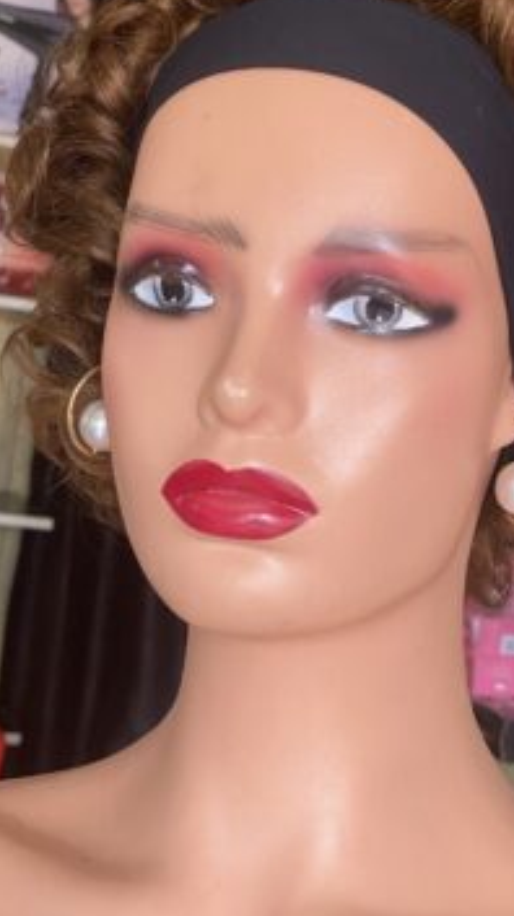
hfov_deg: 16.0
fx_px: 1821
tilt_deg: +0.3
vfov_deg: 28.2
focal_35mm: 75
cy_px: 359
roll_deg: -7.5
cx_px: 322
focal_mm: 6
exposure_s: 1/94
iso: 160
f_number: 2
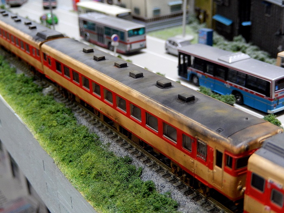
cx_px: 142
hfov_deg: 37.5
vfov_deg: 28.6
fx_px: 418
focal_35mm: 51
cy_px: 106
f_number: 4.5
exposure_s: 1/8
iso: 450
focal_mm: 9.2
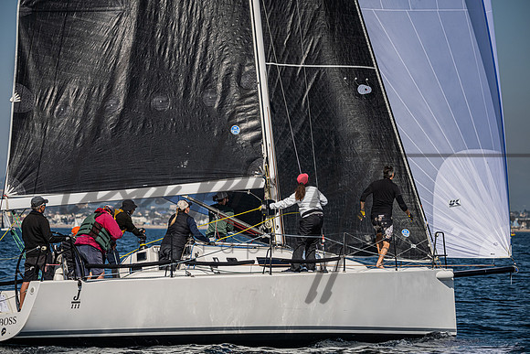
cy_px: 177
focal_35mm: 147
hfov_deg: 14.0
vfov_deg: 9.3
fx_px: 2164
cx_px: 267
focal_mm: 145
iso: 400
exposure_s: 1/8000
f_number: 4.8
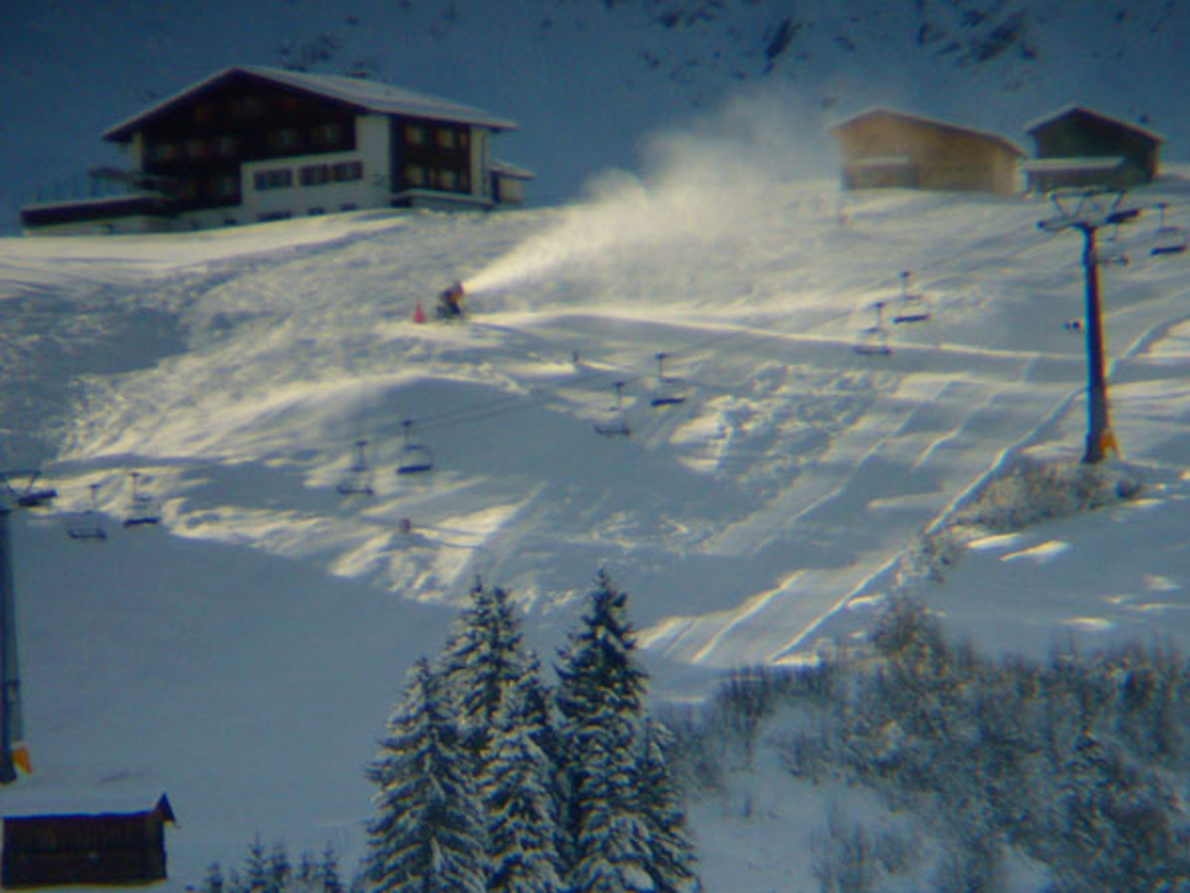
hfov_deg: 15.4
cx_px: 595
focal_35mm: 128
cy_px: 446
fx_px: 4400
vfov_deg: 11.6
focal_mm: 15.5
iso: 80
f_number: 5.3
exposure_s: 1/320
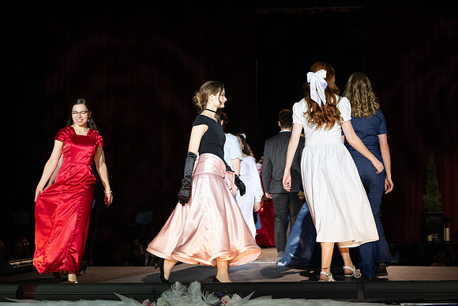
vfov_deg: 17.7
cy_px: 166
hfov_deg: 26.2
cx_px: 229
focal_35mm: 77
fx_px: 982
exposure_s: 1/640
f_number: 3.5
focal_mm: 70
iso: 800
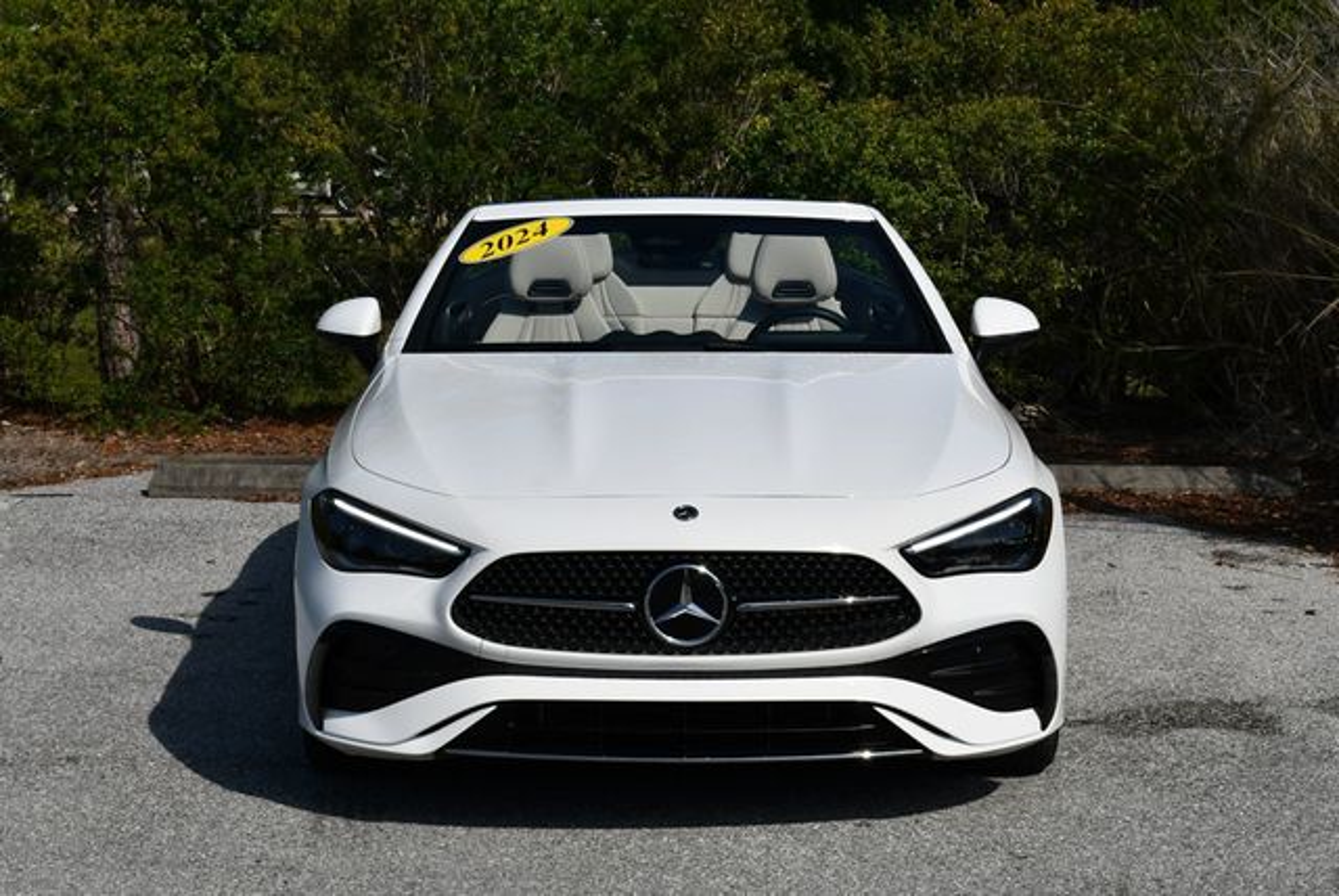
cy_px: 448
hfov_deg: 25.3
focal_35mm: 80
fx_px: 2978
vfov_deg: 17.1
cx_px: 670
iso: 100
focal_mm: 40
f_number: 10
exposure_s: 1/400
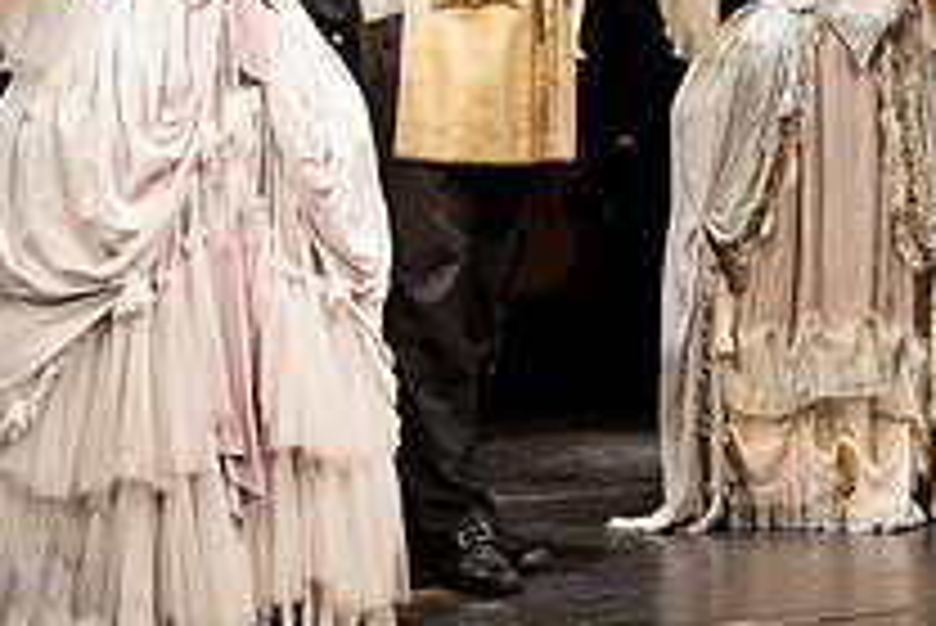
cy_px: -196
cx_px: 936
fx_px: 3044
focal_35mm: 117
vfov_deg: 11.4
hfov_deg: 17.1
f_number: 6.7
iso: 1250
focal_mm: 42
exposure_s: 1/125
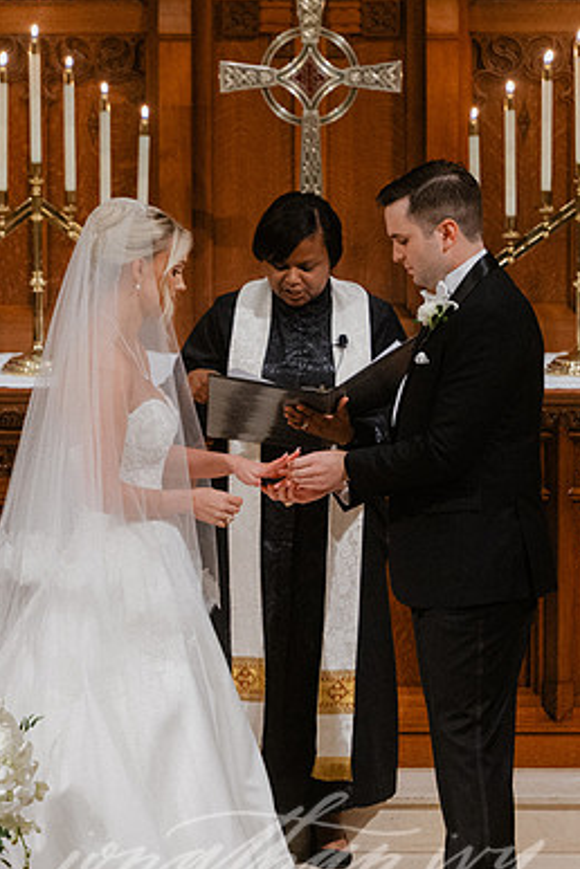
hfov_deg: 3.4
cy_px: 488
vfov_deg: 5.1
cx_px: 299
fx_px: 9835
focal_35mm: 407
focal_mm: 200
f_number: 2.8
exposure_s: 1/125
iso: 2000
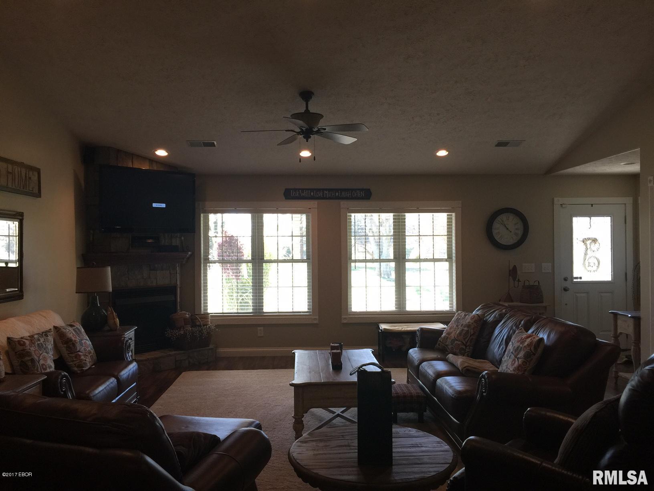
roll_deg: +0.1
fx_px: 548
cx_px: 327
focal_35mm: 29
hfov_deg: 61.7
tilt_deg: +0.6
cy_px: 246
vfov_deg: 48.2
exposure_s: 1/30
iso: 50
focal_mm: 4.15
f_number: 2.2
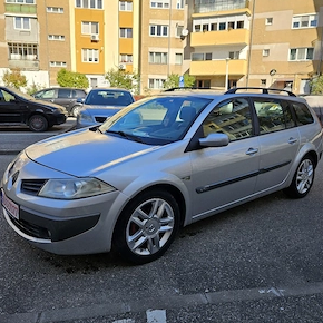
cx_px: 164
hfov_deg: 57.3
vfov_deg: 57.3
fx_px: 296
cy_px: 154
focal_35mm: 28
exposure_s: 1/833
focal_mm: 5.4
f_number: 1.8
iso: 25
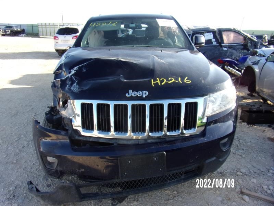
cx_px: 137
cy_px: 103
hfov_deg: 71.6
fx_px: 190
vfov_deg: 56.8
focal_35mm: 24
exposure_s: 1/280
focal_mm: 4.3
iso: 80
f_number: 3.3
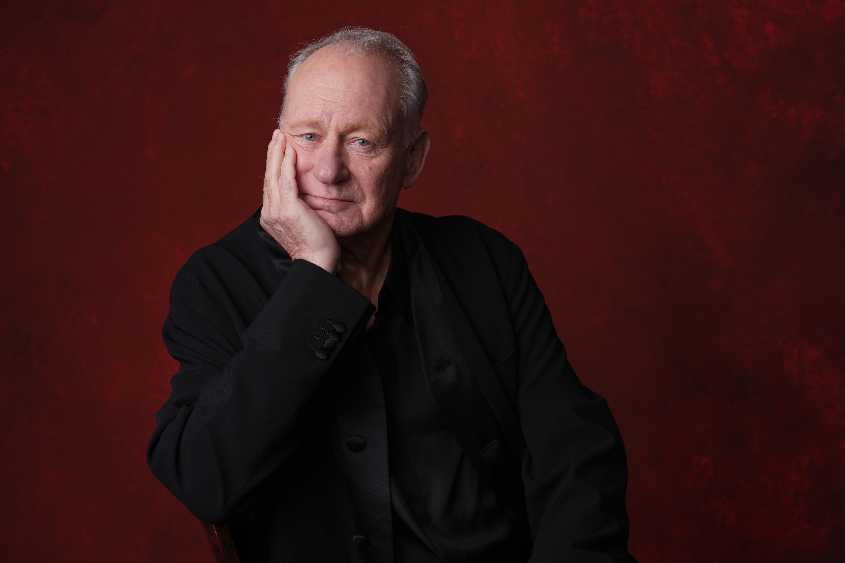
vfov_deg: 24.2
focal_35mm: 56
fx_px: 1314
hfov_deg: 35.6
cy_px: 282
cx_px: 422
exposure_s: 1/250
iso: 200
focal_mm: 56
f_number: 6.3
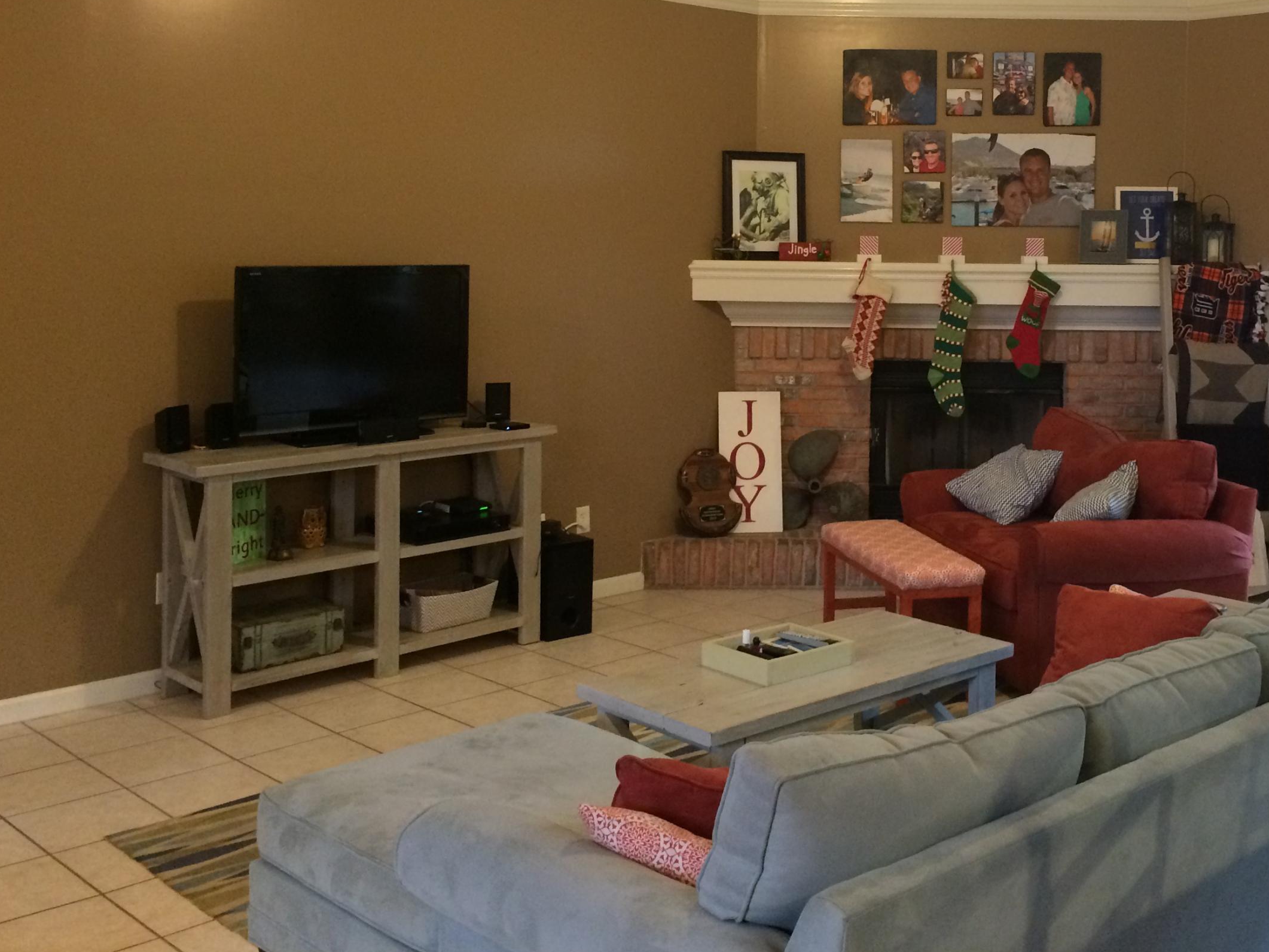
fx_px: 1503
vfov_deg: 34.7
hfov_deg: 45.3
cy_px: 292
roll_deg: -0.7
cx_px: 806
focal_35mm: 41
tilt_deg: -2.5
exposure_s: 1/17
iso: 250
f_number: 2.2
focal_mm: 4.15
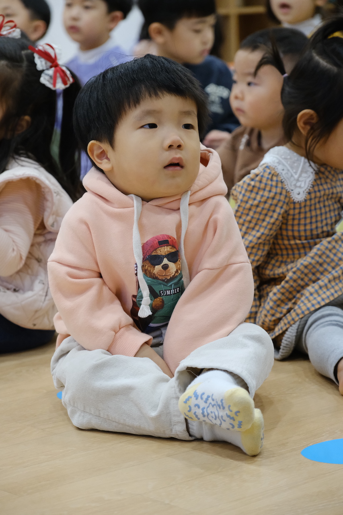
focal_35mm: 105
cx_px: 172
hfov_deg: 13.0
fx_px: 1501
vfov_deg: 19.5
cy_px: 258
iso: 4000
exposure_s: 1/160
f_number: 4
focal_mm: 70
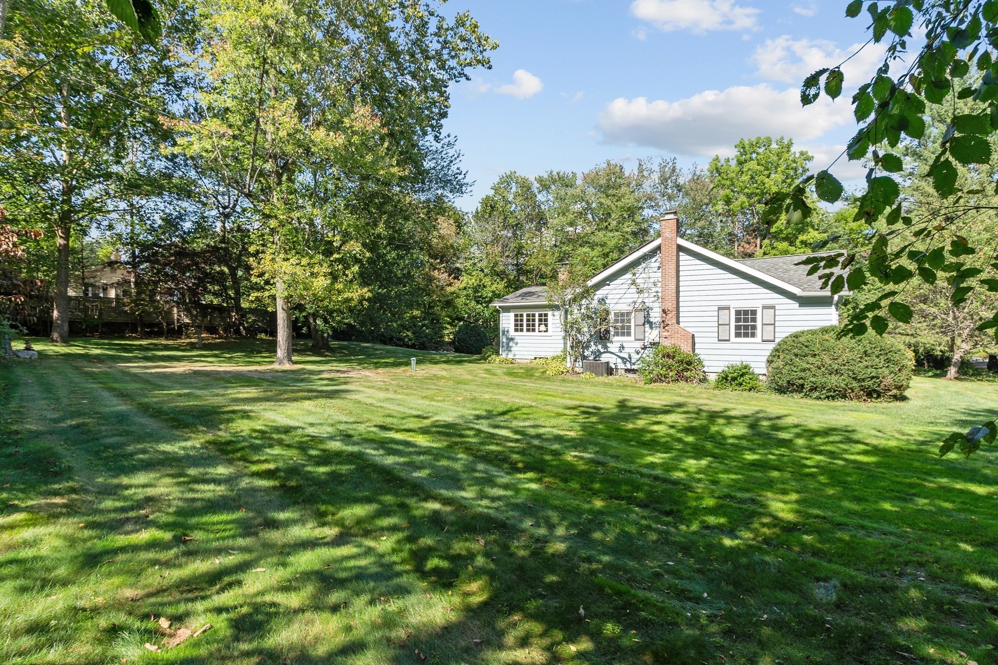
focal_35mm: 18
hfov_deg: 90.0
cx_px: 499
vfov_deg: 67.4
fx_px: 499
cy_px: 332
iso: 160
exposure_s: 1/125
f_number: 8
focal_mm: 12
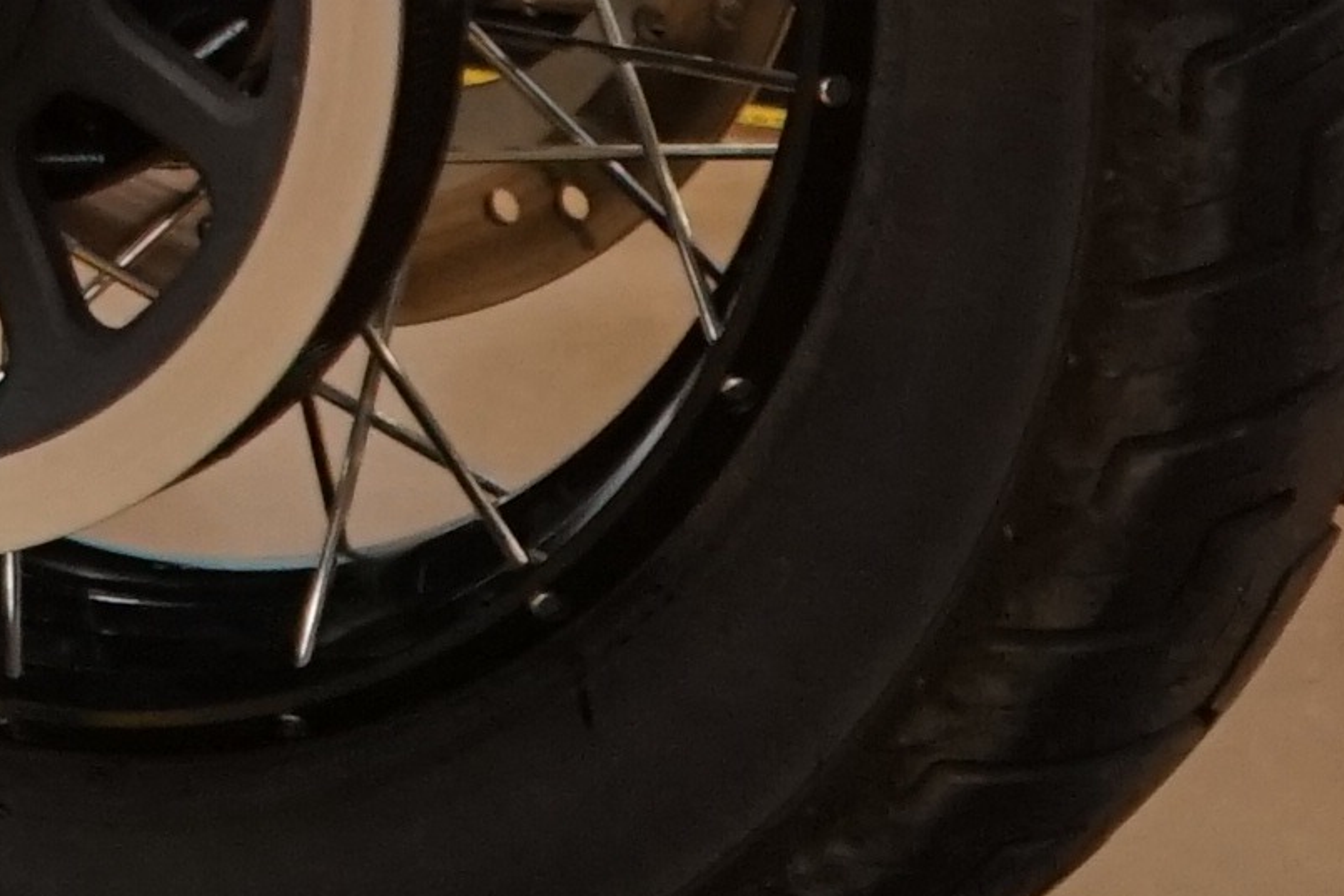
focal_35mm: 246
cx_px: -2349
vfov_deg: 5.3
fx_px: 9185
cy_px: -1495
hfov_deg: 7.6
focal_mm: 33
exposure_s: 1/160
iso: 1250
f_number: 4
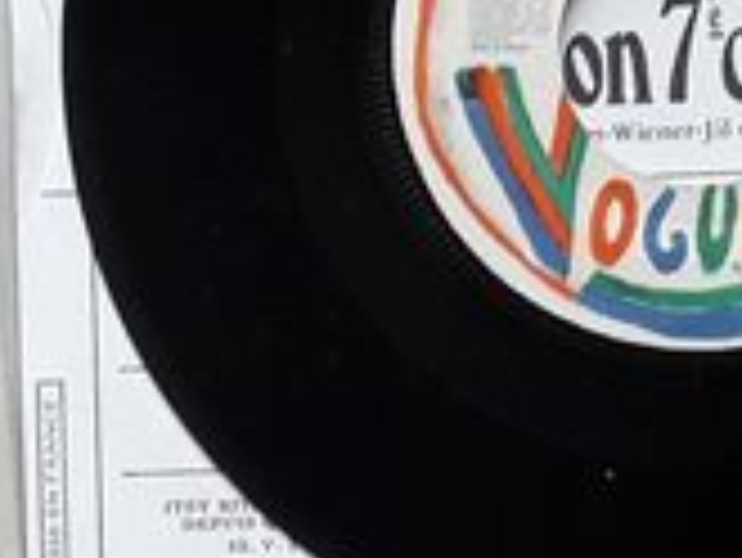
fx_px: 3647
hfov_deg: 11.4
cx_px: -157
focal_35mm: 170
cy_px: 855
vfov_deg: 8.5
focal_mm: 3.7
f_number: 1.9
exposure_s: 1/33
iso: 80
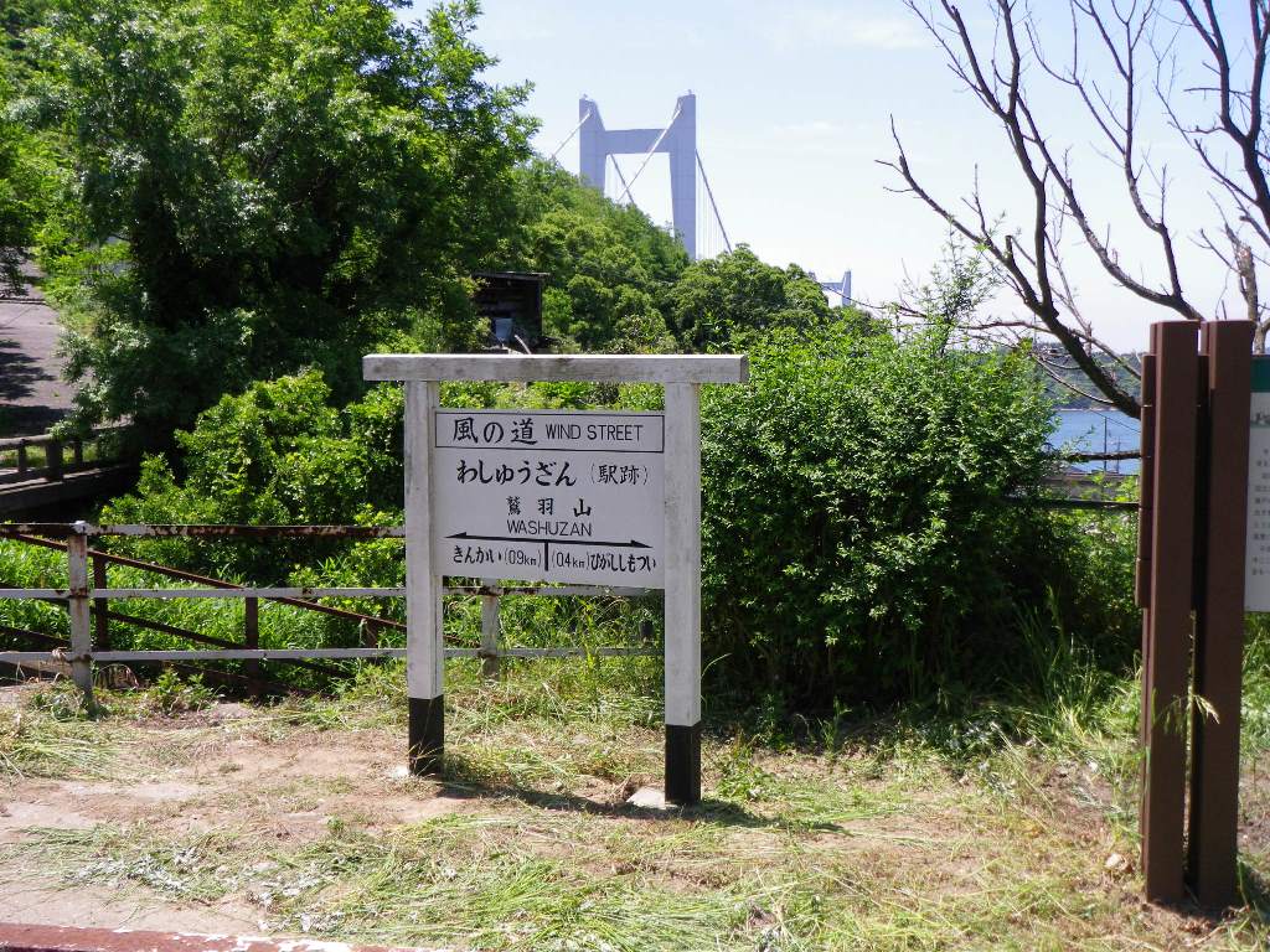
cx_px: 635
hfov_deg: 52.6
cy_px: 476
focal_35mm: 35
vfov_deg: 40.7
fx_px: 1284
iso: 64
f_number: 3.8
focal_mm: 6.2
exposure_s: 1/400
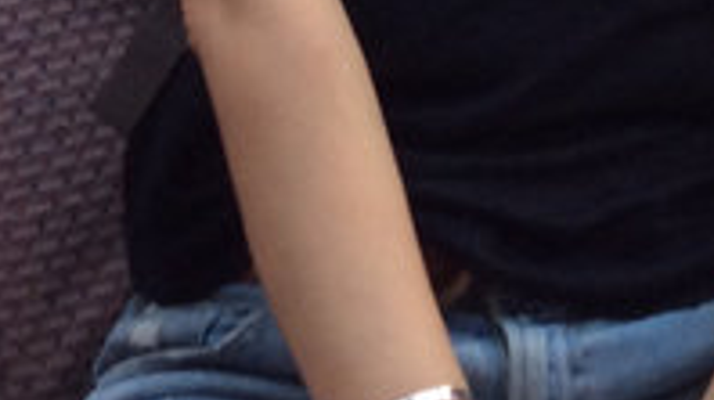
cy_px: -652
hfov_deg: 13.2
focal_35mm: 163
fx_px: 3083
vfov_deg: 6.9
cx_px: 256
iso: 32
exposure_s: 1/30
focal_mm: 3.3
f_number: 2.4
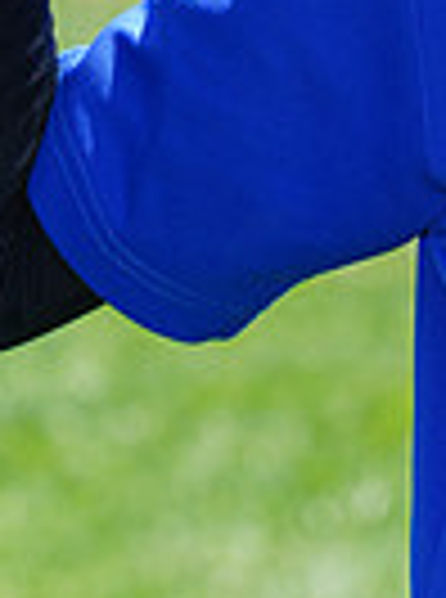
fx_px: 14518
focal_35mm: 841
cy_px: -232
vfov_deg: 2.4
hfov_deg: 1.8
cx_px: 901
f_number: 9
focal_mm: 200
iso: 200
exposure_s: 1/200
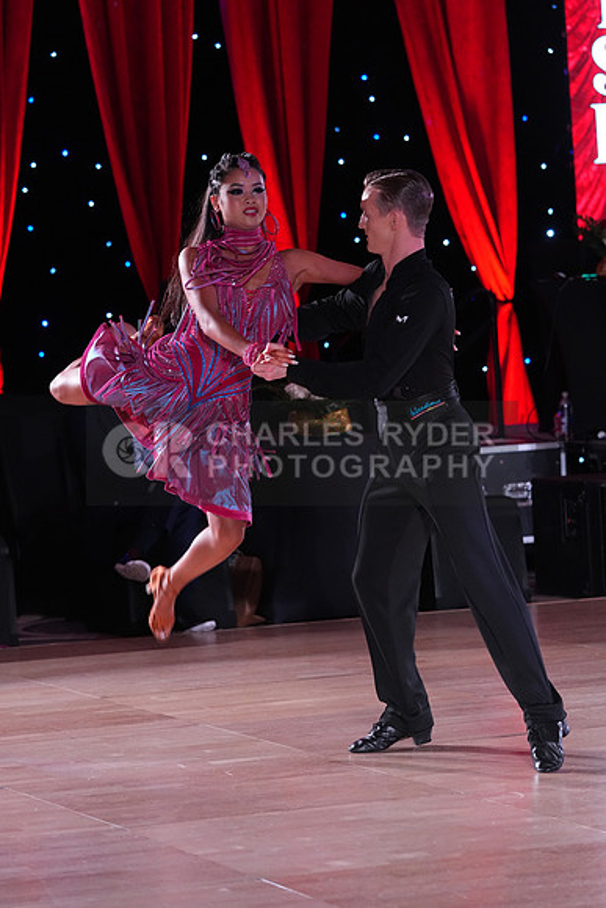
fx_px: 3760
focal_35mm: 149
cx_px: 303
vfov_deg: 13.8
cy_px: 454
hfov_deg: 9.2
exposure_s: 1/250
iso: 3200
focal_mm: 149
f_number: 4.5
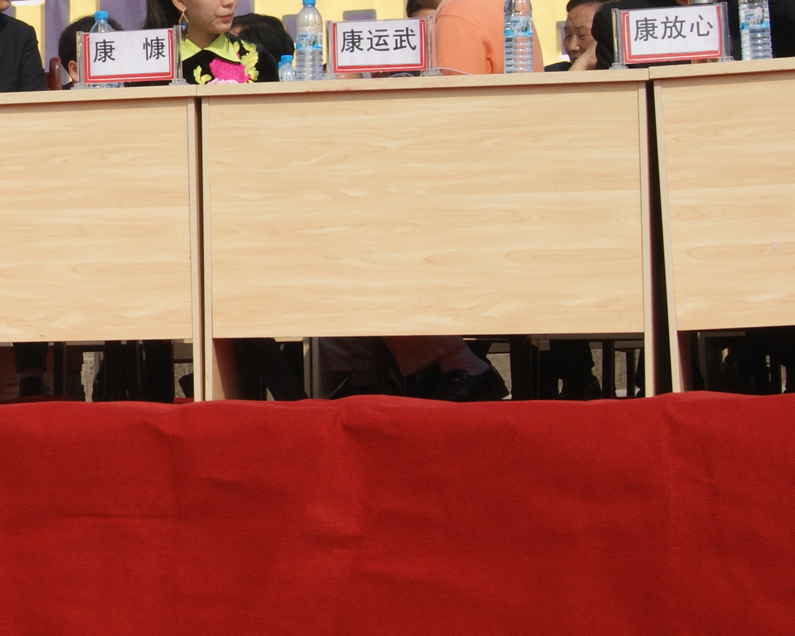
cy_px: 172
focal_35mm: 145
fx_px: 3421
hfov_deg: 12.7
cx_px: -346
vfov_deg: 10.6
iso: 100
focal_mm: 35
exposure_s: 1/160
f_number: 13
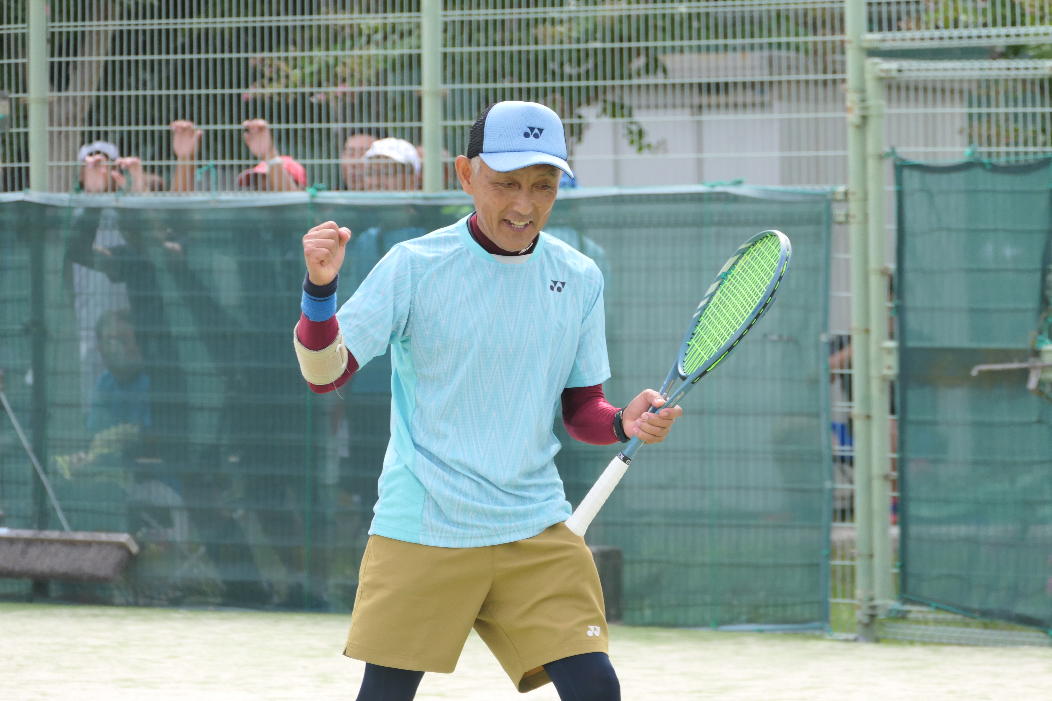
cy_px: 350
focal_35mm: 274
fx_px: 8006
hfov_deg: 7.5
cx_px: 526
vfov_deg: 5.0
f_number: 4
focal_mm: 100.06
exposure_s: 1/3200
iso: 640
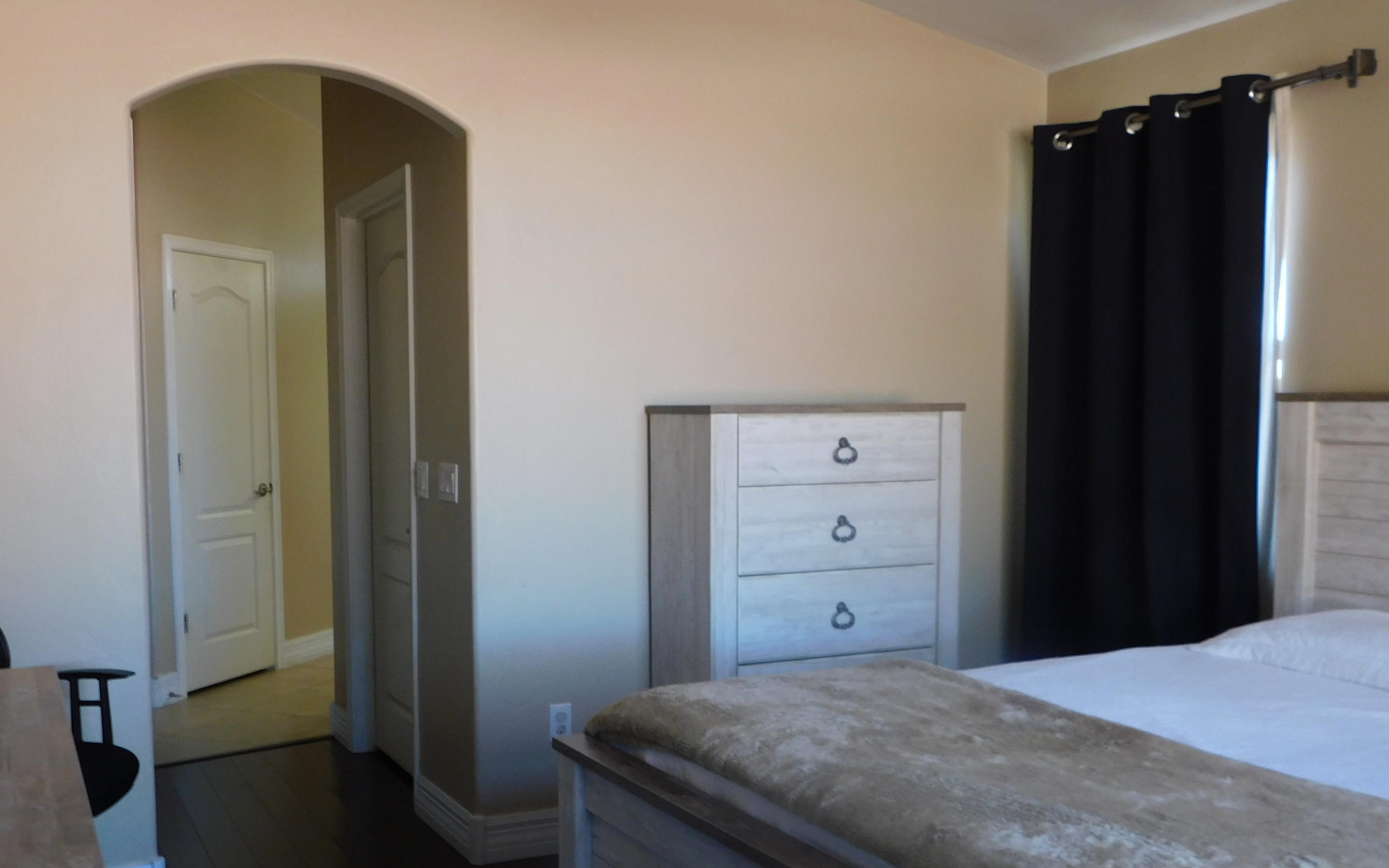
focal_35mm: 37
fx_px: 1401
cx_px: 601
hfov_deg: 52.6
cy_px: 550
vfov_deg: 34.2
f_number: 3.2
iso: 160
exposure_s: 1/30
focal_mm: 5.3
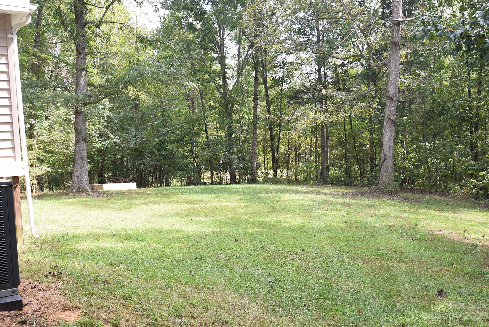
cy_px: 164
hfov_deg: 53.1
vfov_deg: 36.9
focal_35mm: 36
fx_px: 489
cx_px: 244
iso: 400
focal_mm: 24
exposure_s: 1/200
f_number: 7.1
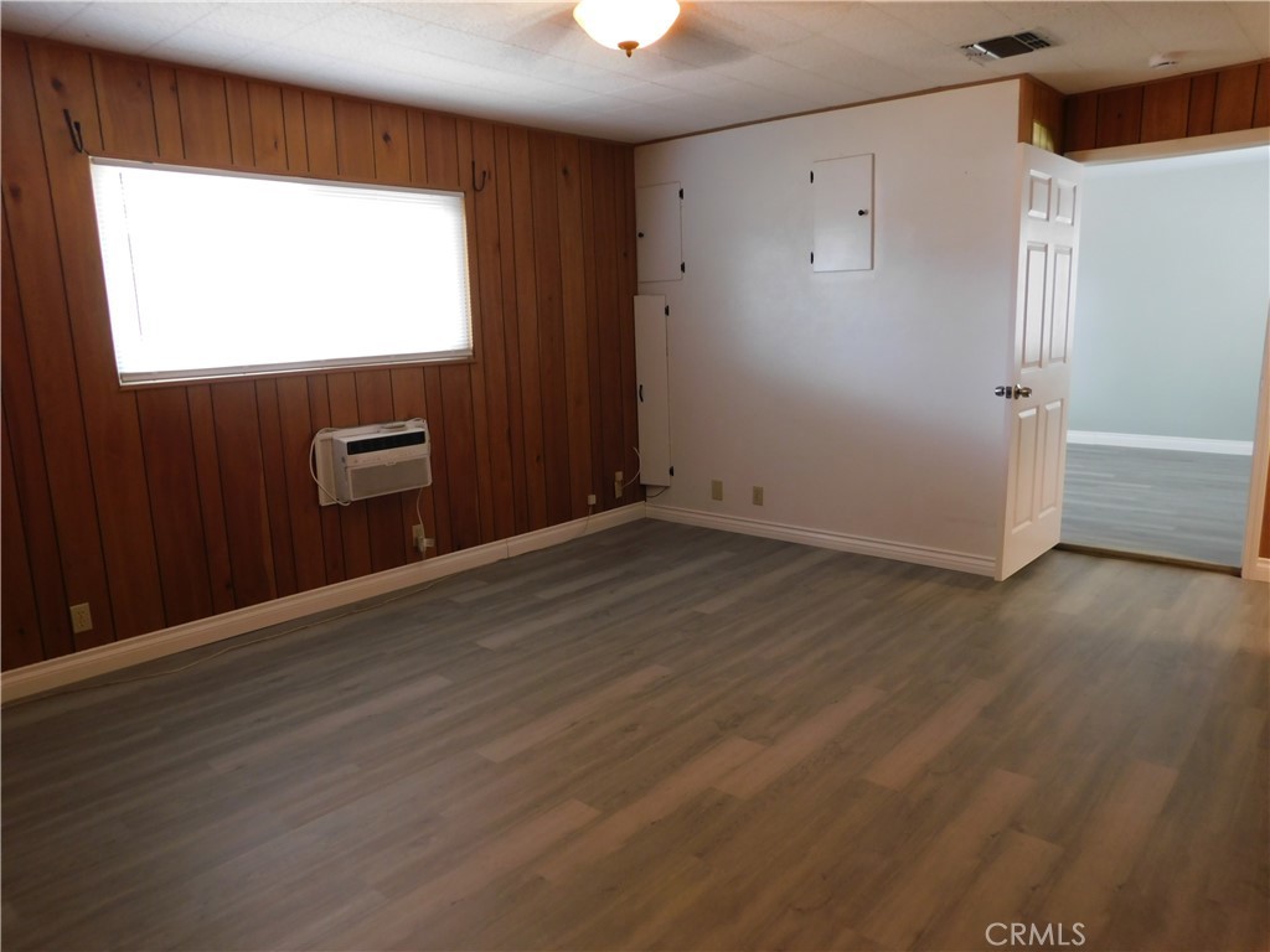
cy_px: 476
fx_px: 881
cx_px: 635
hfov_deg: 71.6
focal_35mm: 24
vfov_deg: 56.8
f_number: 3
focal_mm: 4.1
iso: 400
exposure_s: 1/20
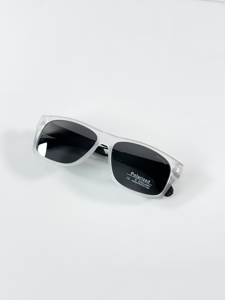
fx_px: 416
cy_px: 150
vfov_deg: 39.7
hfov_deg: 30.3
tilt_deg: -54.3
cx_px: 112
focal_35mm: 48
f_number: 1.78
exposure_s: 1/100
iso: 80
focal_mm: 6.86
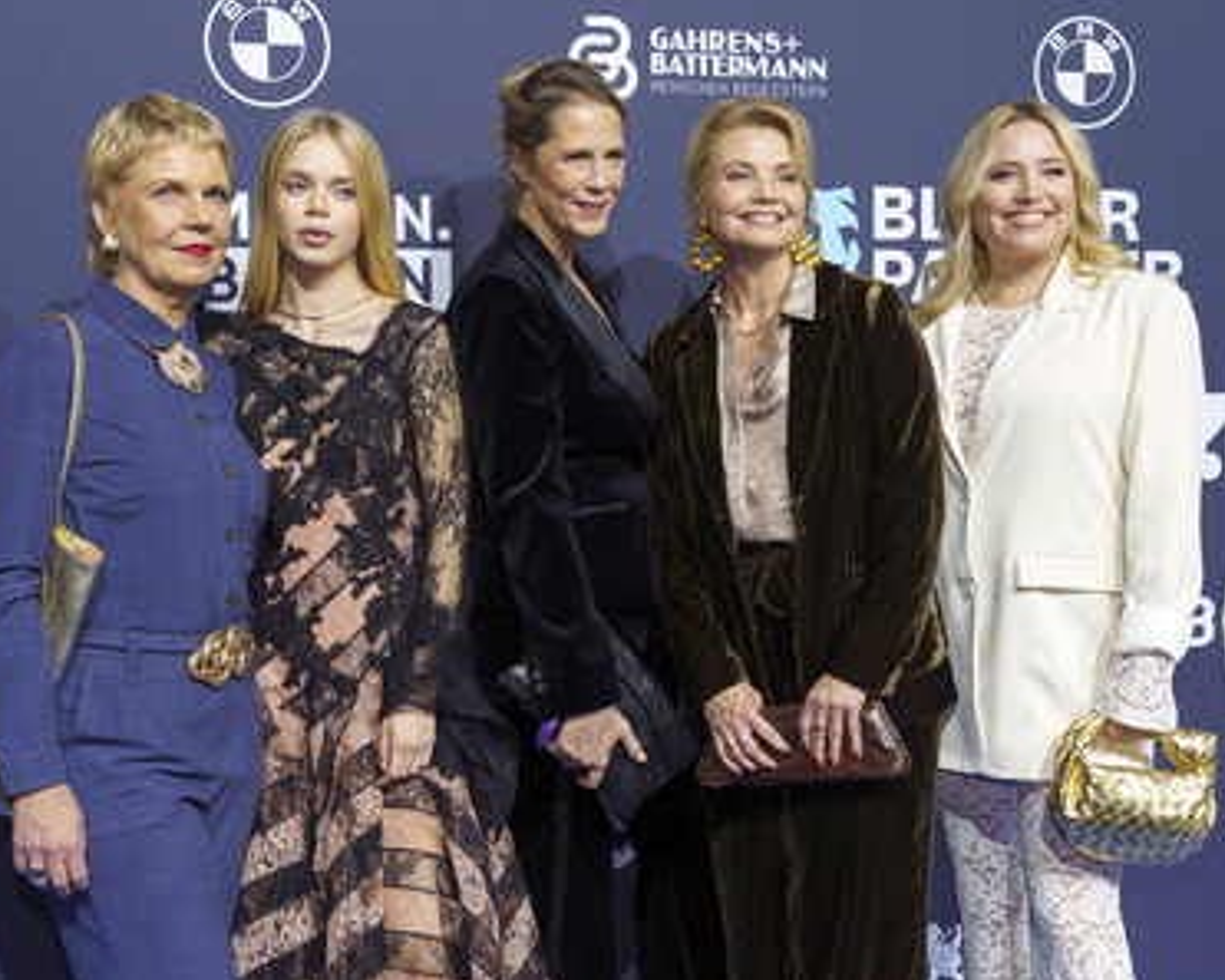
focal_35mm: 49
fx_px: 1777
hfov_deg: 38.0
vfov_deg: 30.9
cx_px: 599
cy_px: 492
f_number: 5
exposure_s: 1/200
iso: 1250
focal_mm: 43
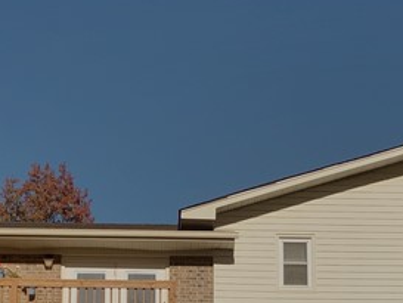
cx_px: 272
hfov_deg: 18.7
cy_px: 336
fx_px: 1223
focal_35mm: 105
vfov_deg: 13.8
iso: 25
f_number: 1.8
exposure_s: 1/5405
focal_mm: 3.99
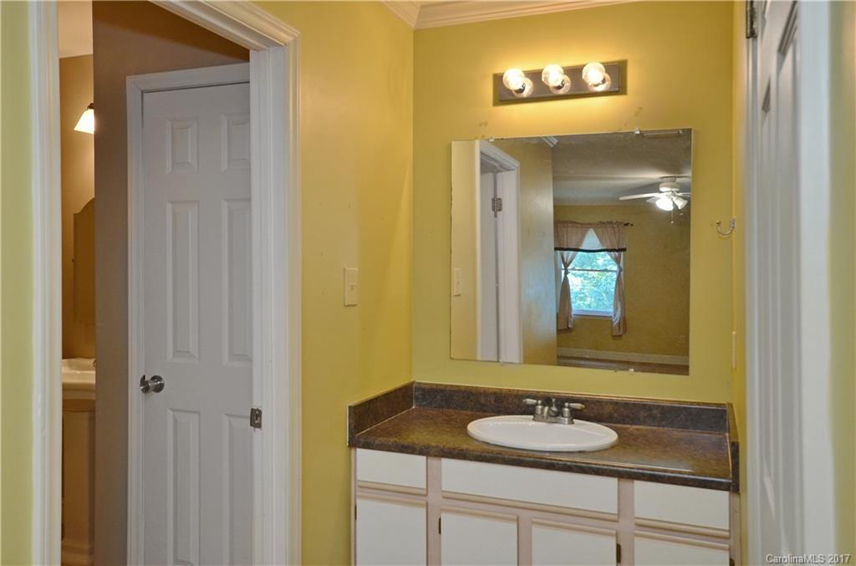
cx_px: 428
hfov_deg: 62.1
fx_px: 711
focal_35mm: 30
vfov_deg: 43.4
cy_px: 283
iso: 320
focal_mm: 20
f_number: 7.1
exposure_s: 1/40
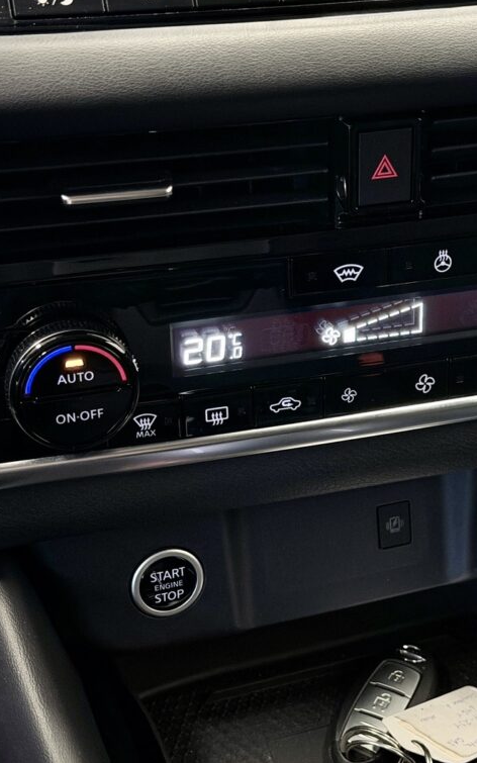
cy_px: 377
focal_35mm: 69
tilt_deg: -26.1
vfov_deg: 29.8
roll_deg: -0.4
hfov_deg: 18.8
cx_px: 335
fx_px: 1435
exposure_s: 1/33
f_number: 1.78
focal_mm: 6.76
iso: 320
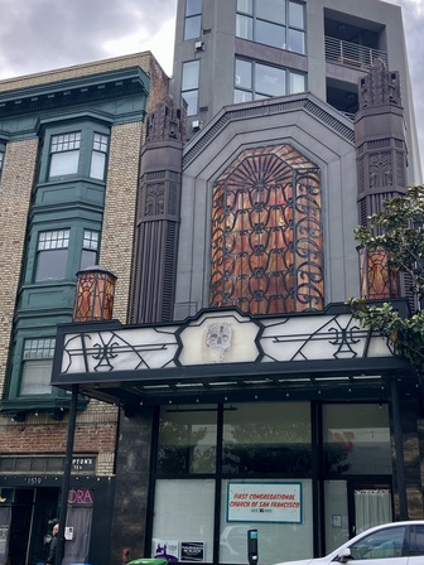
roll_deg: +0.0
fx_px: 653
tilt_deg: +20.4
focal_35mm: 40
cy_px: 275
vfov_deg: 46.8
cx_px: 242
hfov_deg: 35.9
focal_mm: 3.99
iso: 32
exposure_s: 1/783
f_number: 1.8
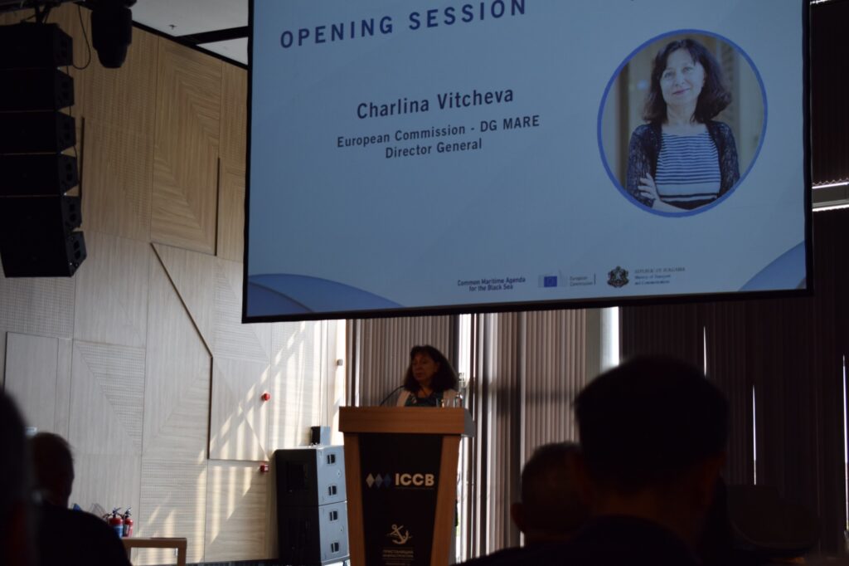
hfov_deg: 29.3
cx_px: 424
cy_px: 283
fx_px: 1627
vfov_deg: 19.7
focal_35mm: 69
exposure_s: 1/125
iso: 400
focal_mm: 46
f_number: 5.6
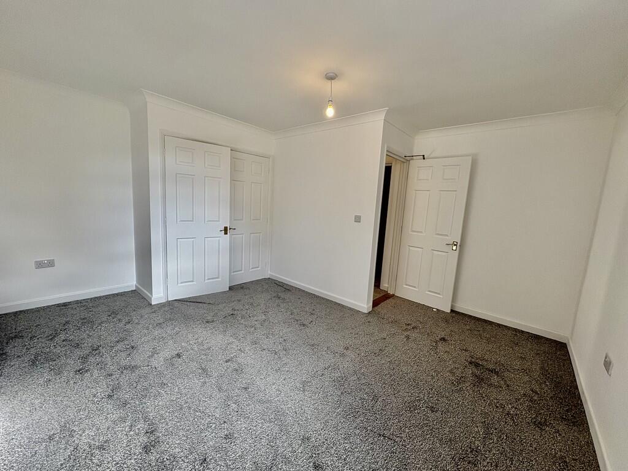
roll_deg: -3.4
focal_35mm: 14
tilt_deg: -6.7
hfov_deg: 102.1
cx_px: 314
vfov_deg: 85.7
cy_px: 236
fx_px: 254
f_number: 2.2
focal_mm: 2.22
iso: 80
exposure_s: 1/99
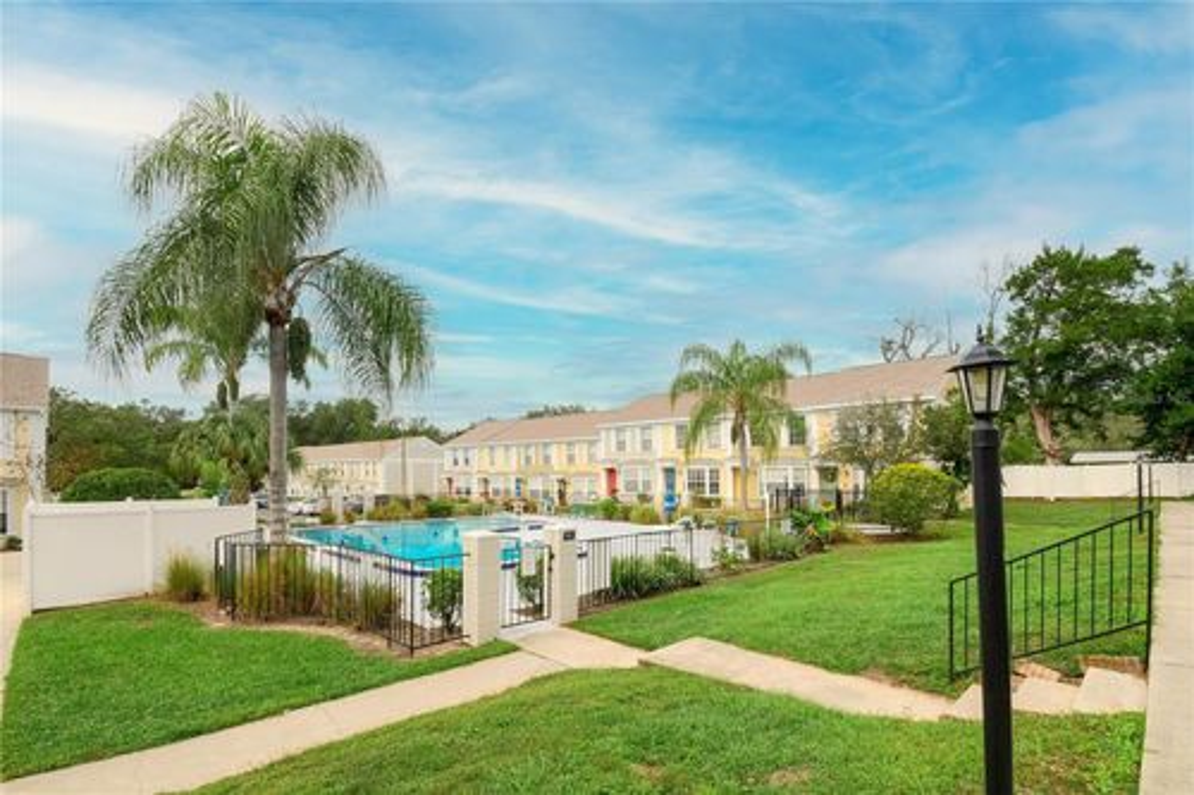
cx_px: 597
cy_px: 398
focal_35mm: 15
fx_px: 497
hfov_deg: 100.4
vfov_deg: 77.3
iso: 640
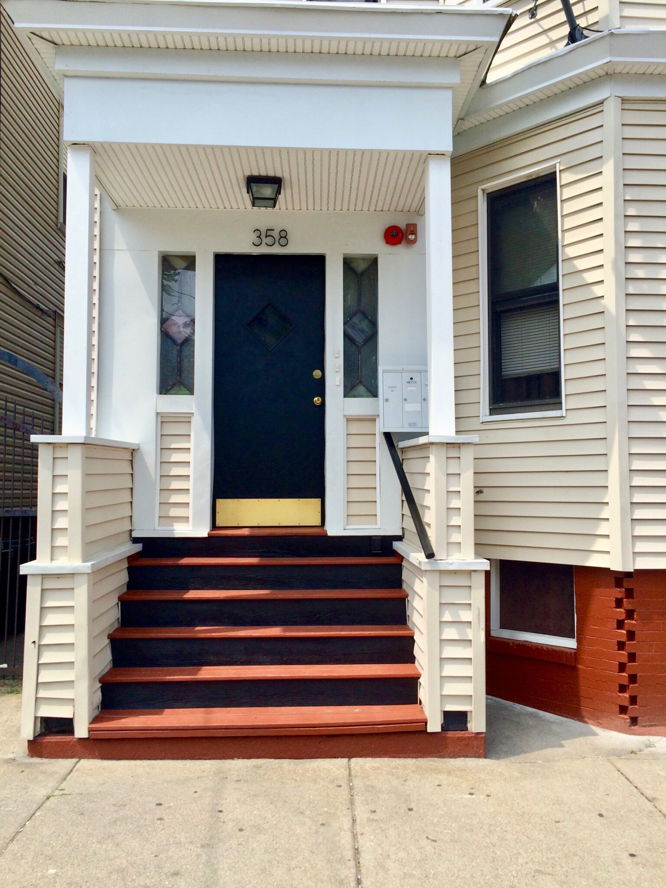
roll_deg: +2.0
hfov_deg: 48.2
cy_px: 444
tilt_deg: +0.3
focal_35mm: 29
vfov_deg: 61.7
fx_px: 744
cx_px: 333
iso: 32
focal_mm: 4.15
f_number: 2.2
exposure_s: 1/1953
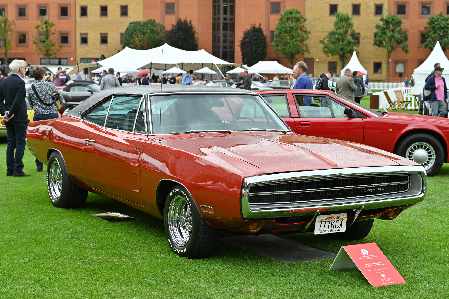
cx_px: 224
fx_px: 773
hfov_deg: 32.4
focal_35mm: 62
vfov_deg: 21.9
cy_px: 150
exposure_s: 1/200
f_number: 5.6
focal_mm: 62
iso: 100
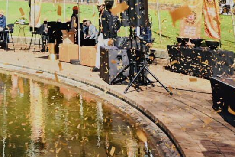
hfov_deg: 29.3
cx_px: 23
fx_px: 431
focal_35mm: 66
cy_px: -165
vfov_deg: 15.8
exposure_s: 1/8000
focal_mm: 14
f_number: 2.8
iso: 1250
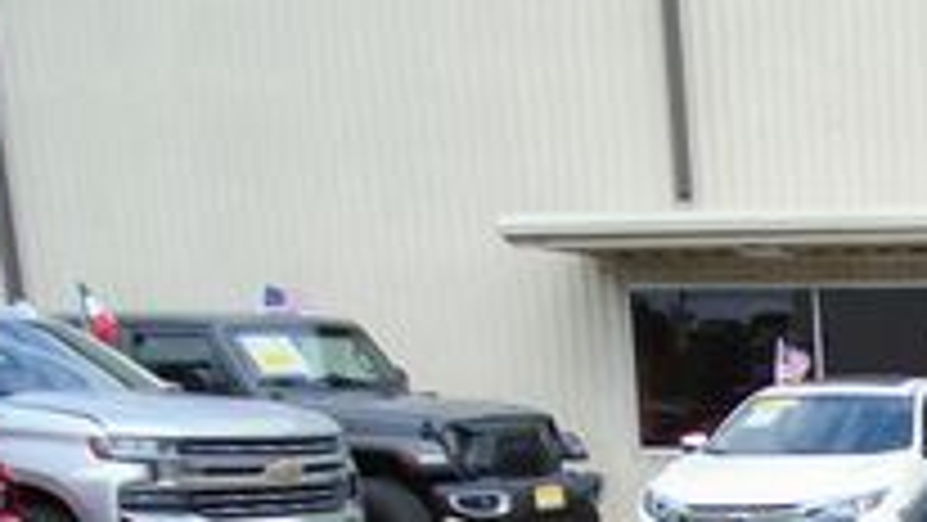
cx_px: 1382
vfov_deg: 12.3
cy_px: 1004
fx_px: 2164
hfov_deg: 20.7
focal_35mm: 88
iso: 100
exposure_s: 1/500
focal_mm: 4.6
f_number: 3.2
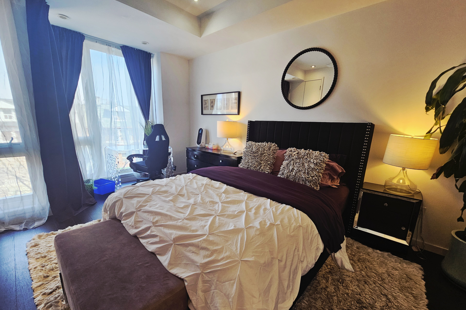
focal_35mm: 14
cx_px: 238
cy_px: 172
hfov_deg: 104.2
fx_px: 181
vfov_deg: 80.9
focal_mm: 2.2
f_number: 2.2
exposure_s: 1/60.2
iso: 100
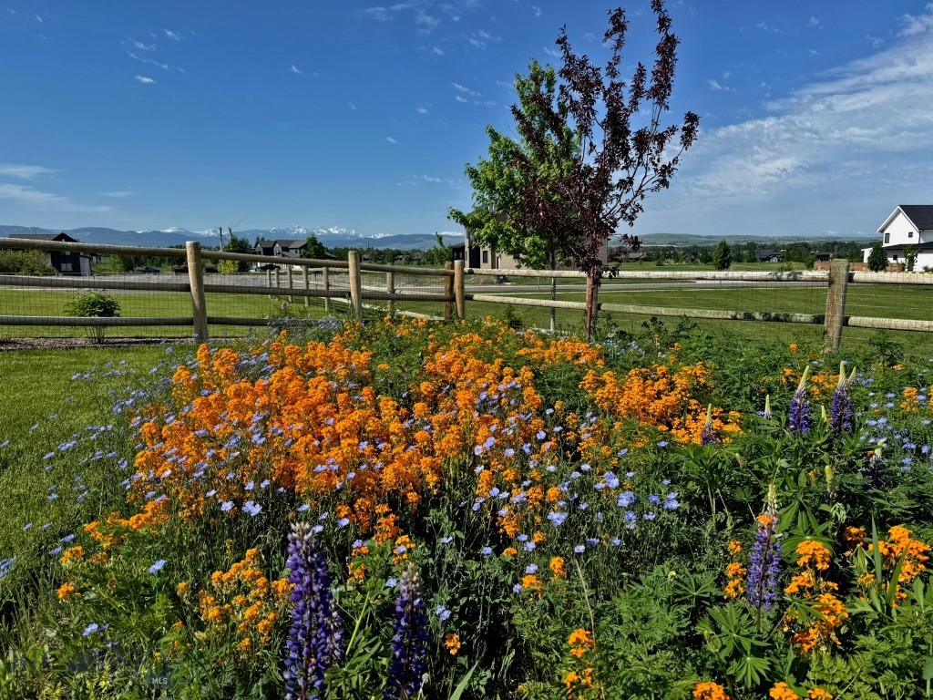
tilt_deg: -7.8
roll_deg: +1.3
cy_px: 350
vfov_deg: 56.8
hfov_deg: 71.6
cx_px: 466
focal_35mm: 24
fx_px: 647
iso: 80
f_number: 1.78
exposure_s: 1/4975
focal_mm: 6.76
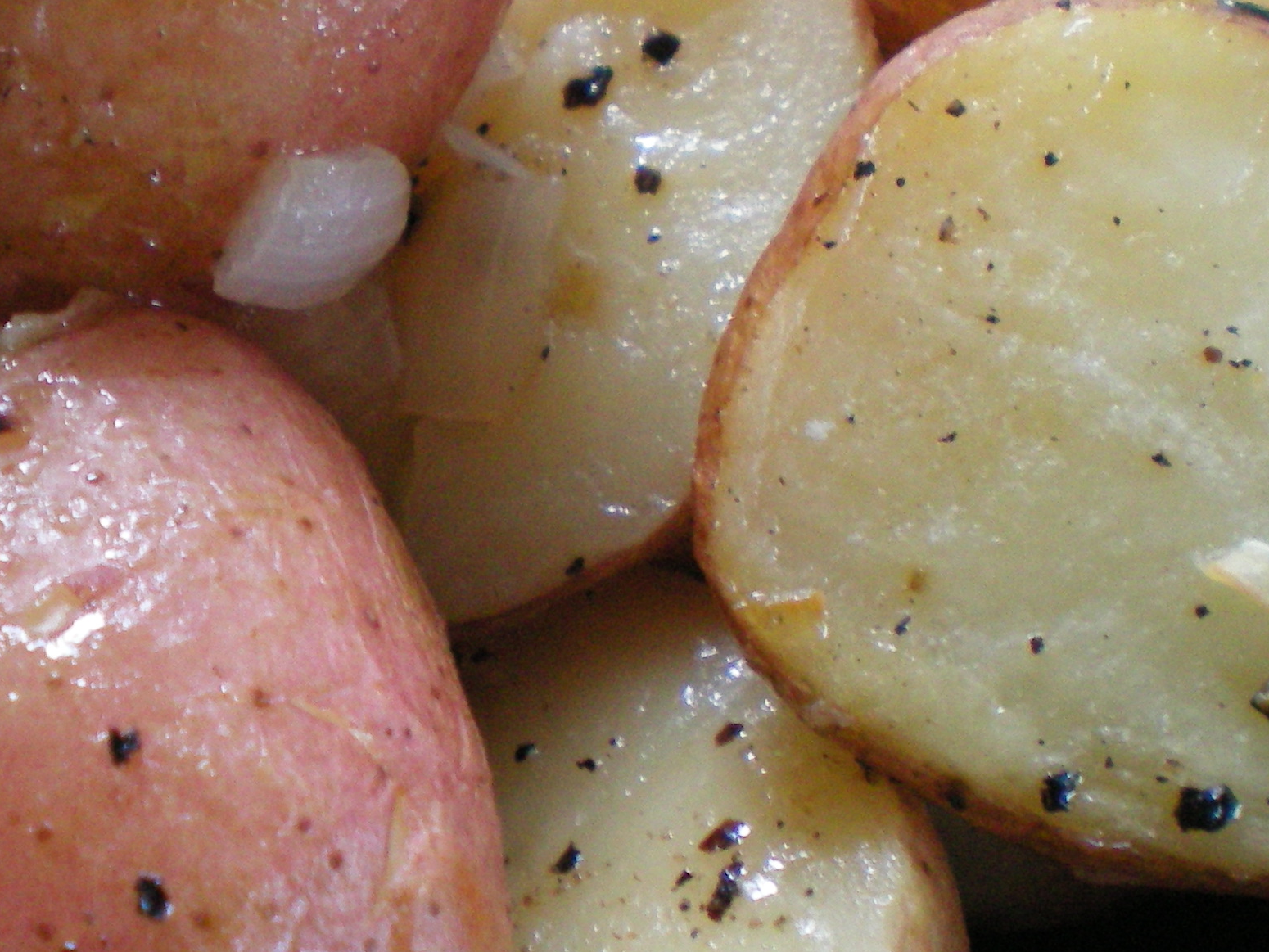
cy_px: 419
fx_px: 2933
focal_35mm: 80
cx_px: 384
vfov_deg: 18.4
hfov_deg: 24.2
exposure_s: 1/40
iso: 200
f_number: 3.1
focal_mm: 6.3
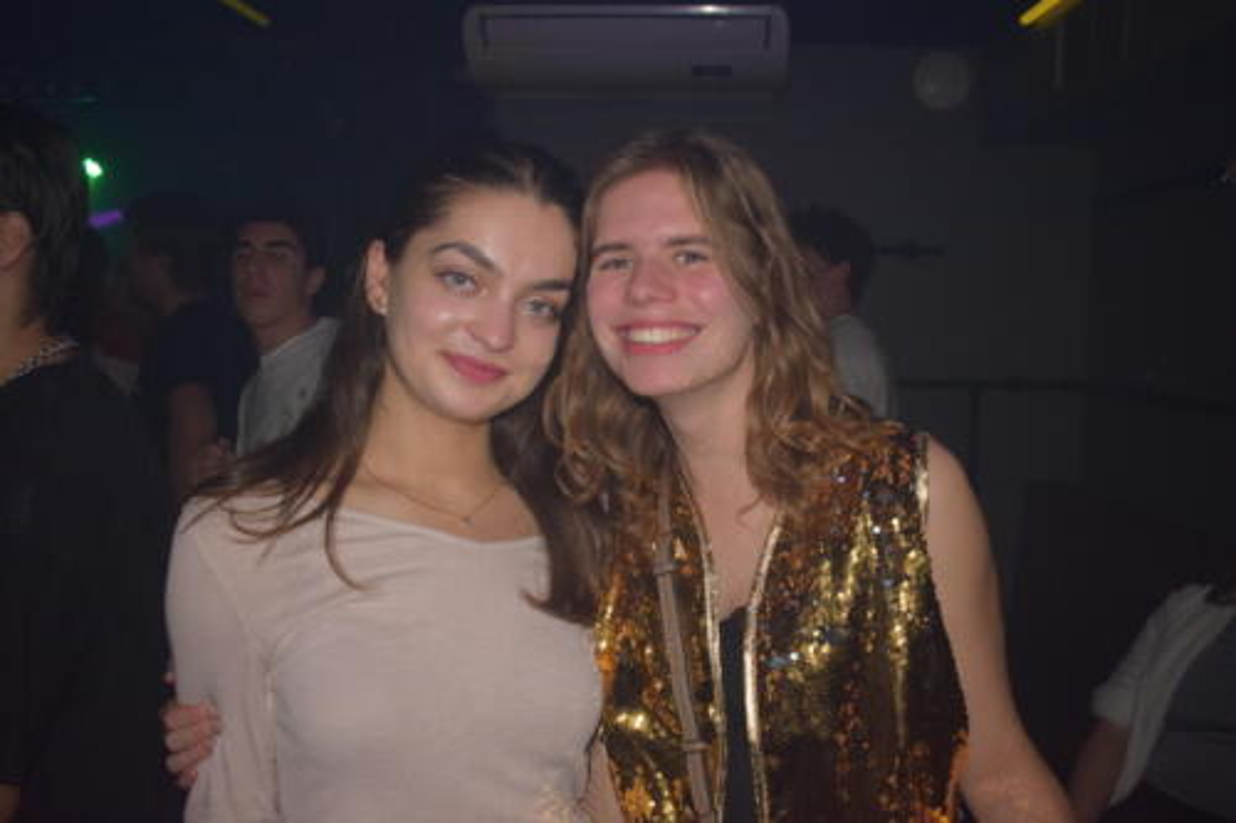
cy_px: 412
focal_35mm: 36
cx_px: 618
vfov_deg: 36.8
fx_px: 1236
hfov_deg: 53.1
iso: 1400
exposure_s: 1/60
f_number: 3.8
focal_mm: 24
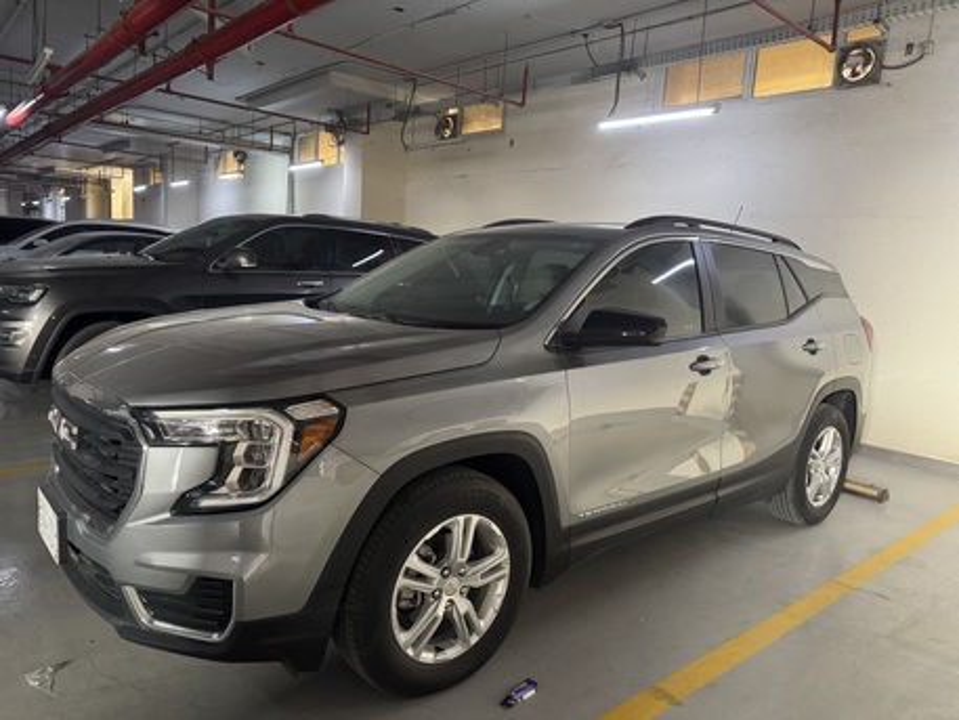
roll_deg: -3.6
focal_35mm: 24
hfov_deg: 71.6
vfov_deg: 56.8
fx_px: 665
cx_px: 480
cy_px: 360
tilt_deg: -8.1
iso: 800
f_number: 1.78
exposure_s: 1/60
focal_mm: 6.76
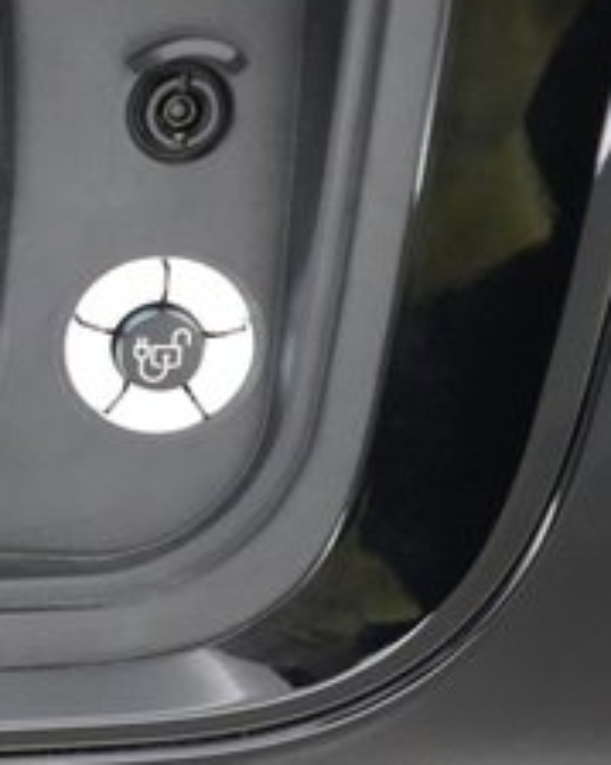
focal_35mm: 75
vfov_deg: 25.3
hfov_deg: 18.0
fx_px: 1696
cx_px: -335
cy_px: 301
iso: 12800
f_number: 2.8
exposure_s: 1/320
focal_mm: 28
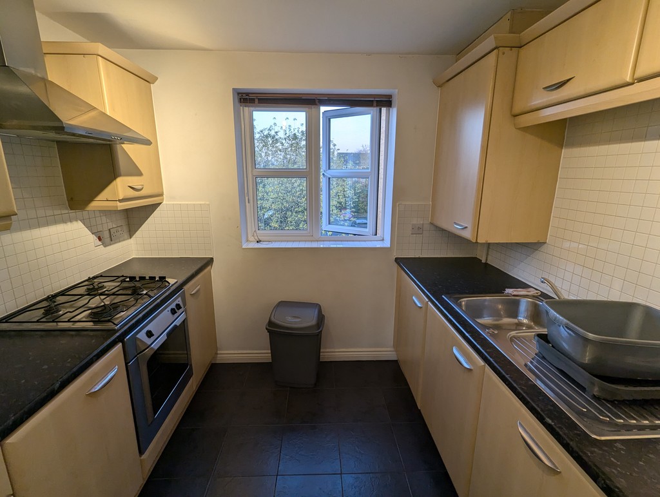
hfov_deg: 94.4
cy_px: 248
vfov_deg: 78.2
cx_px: 330
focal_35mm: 16
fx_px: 305
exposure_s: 1/33.3
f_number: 2.2
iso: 57
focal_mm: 2.35
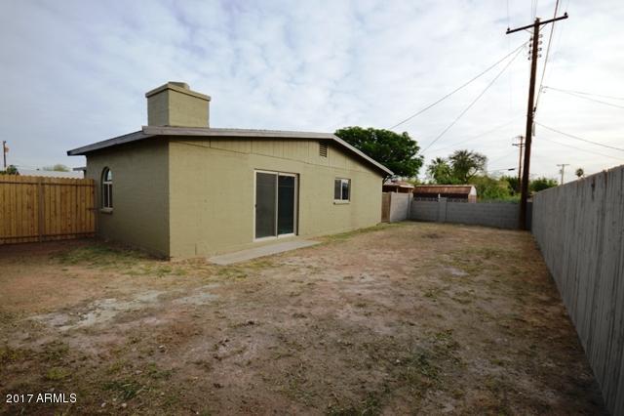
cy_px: 208
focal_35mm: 15
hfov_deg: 100.4
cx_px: 312
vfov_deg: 77.3
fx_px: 260
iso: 100
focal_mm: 10
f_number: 6.3
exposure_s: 1/160
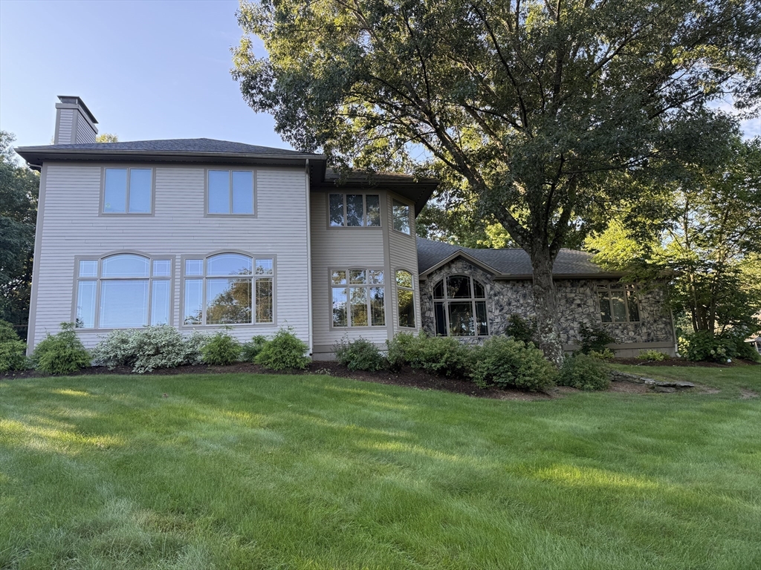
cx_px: 380
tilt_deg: +10.9
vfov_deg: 56.8
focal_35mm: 24
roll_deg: +1.9
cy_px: 285
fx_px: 528
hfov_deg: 71.6
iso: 100
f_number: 1.78
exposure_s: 1/299
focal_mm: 6.76
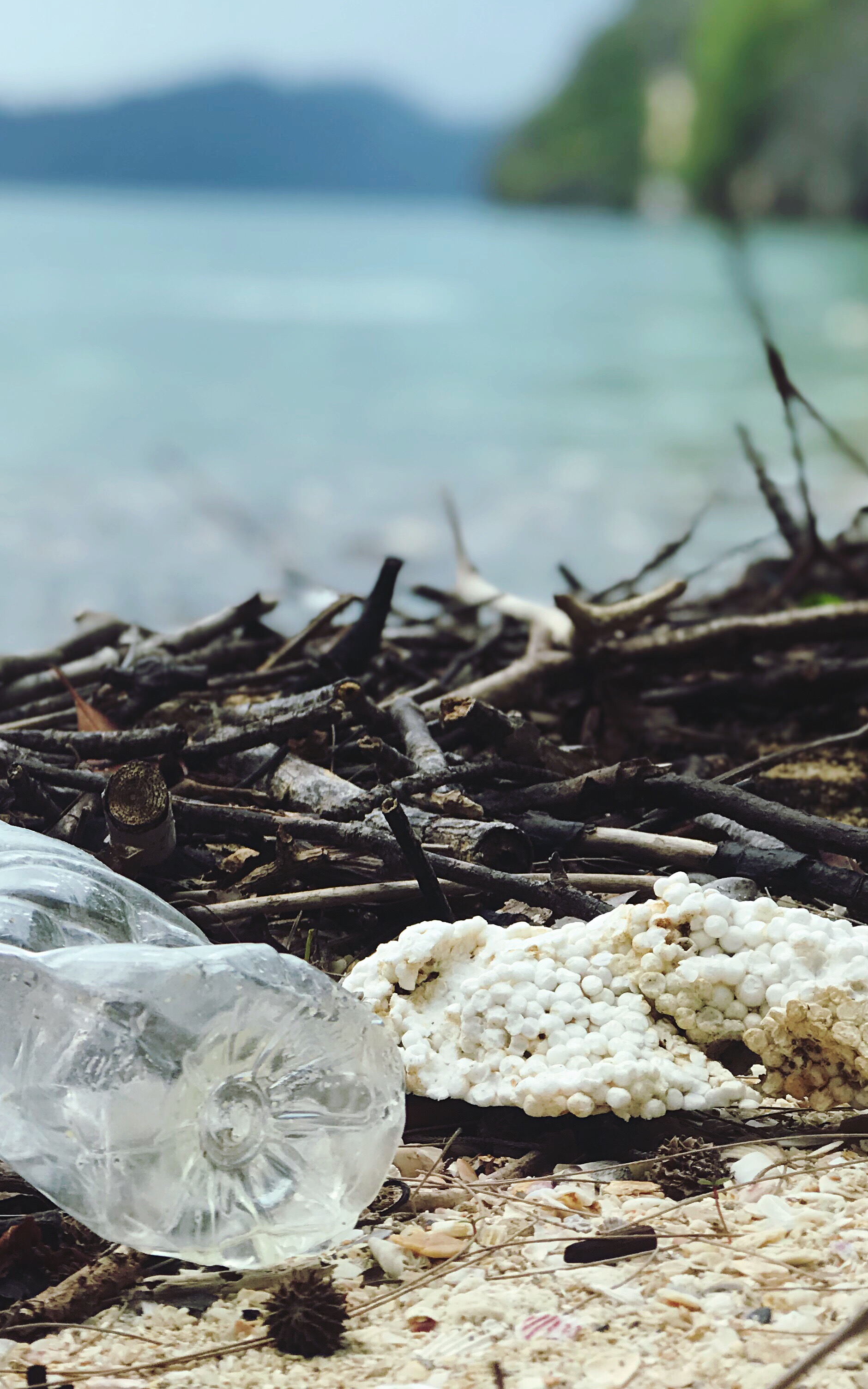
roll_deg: -3.0
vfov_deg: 25.5
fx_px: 3066
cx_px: 103
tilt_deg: -11.0
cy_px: 691
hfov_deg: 15.9
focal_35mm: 81
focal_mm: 6.6
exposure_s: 1/249
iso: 20
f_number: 2.8
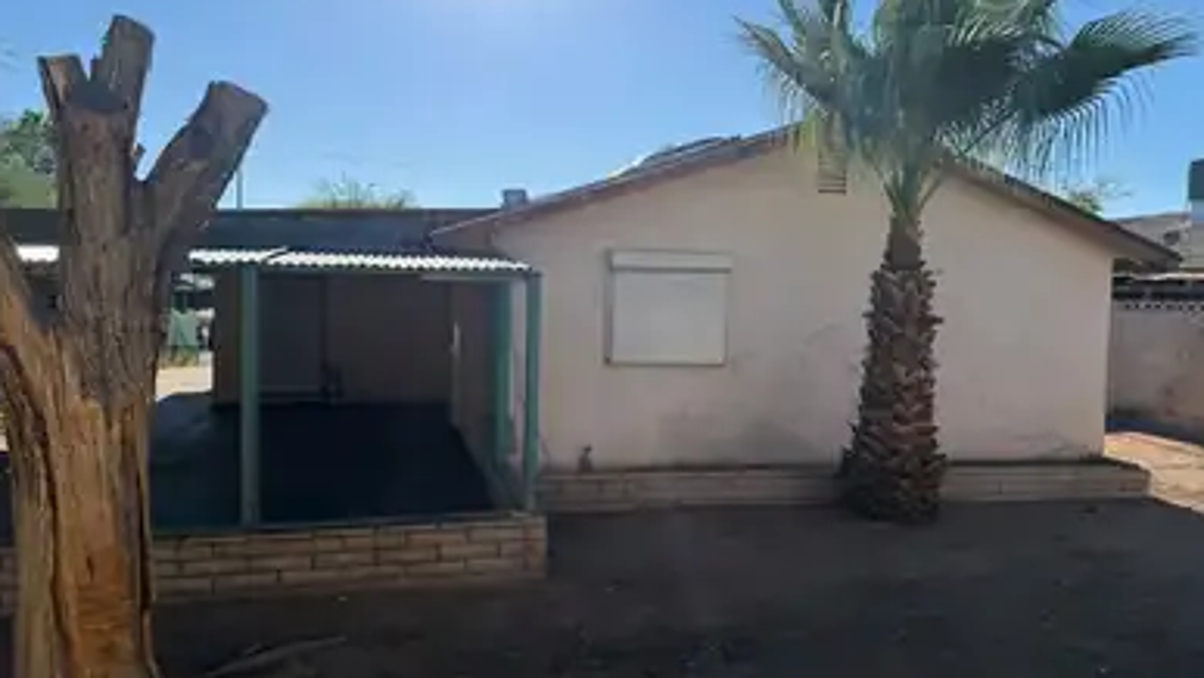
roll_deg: -0.9
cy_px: 339
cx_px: 607
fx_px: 862
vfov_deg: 42.9
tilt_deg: -3.2
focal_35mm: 27
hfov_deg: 69.8
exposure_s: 1/4673
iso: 80
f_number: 1.78
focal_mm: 6.76
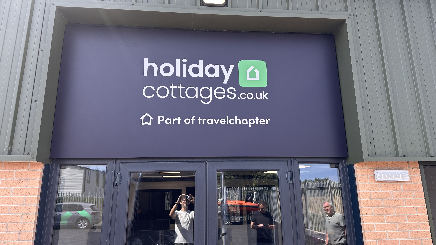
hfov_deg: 69.9
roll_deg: +1.4
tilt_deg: +15.4
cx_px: 218
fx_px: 312
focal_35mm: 27
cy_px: 110
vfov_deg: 42.8
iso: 80
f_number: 1.78
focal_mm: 6.86
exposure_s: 1/767
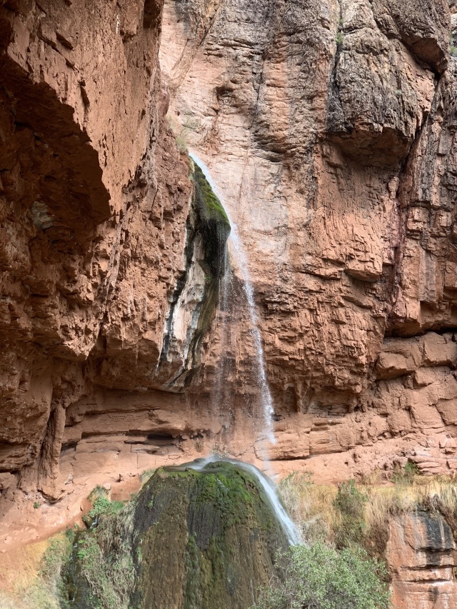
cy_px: 304
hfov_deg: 28.0
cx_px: 228
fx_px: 915
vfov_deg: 36.8
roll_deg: +0.9
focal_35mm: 52
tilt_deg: +5.7
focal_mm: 6
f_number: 2.4
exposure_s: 1/122
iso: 16
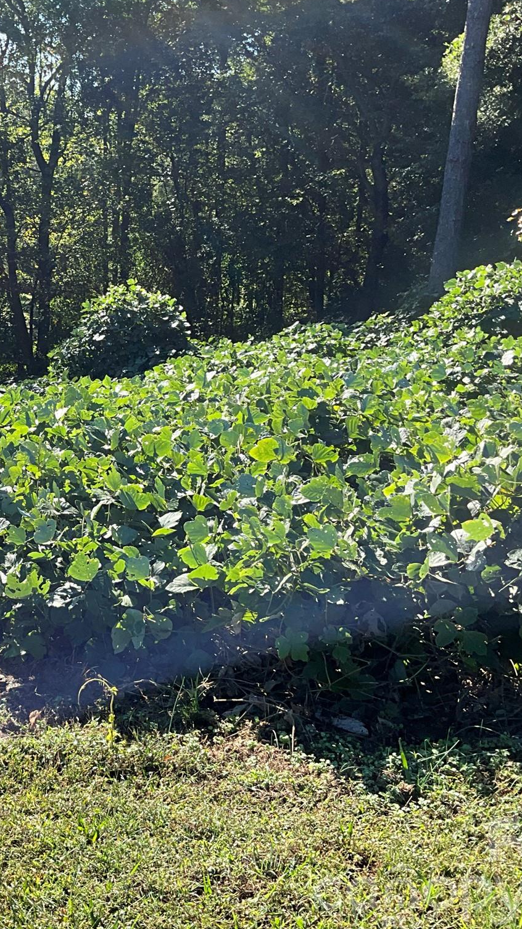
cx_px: 54
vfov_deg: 47.4
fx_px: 1059
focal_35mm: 43
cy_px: 465
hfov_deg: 26.8
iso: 25
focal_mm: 3
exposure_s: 1/642
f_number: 1.8
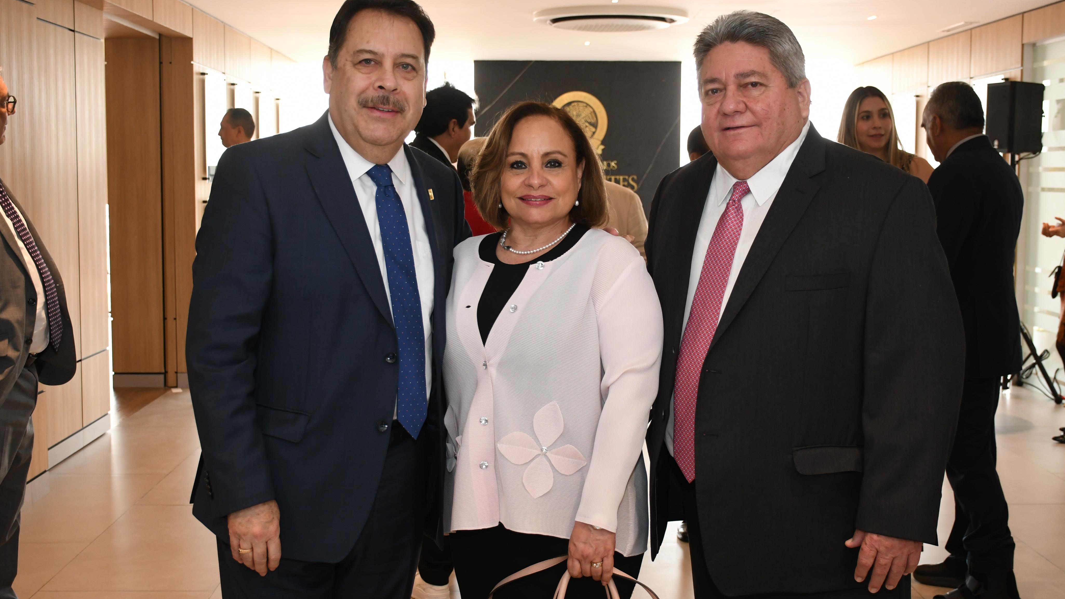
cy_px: 281
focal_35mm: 48
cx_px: 534
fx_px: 1356
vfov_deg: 24.9
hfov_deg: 42.9
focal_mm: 30
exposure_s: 1/100
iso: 1000
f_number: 4
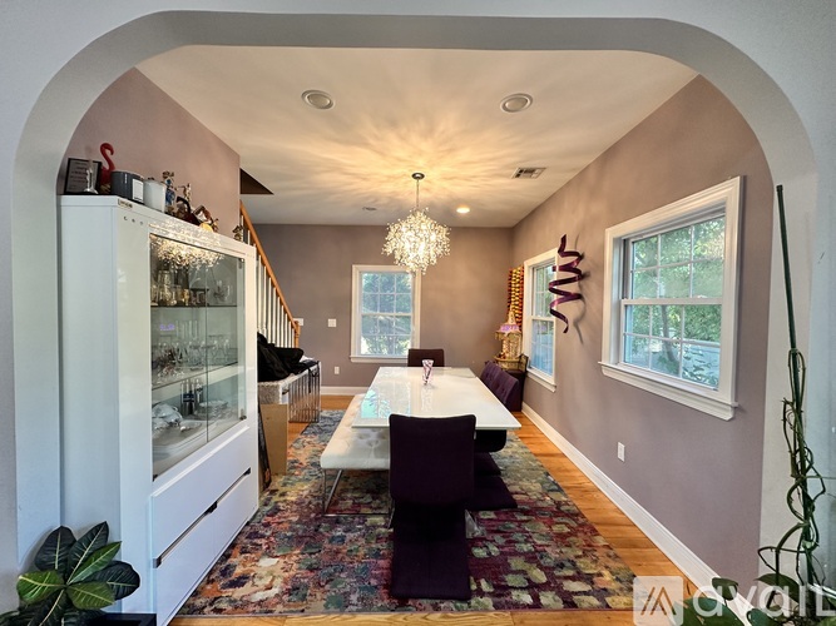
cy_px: 313
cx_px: 418
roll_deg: -0.6
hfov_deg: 102.1
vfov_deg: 85.7
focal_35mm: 14
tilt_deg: -0.7
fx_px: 338
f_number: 2.2
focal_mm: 2.22
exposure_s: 1/60
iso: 160
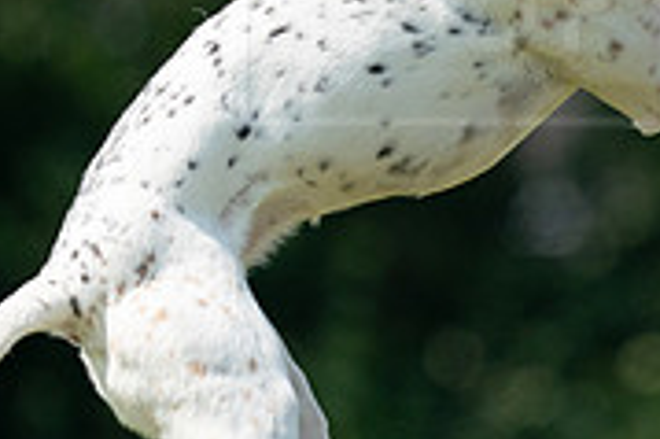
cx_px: 590
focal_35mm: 1607
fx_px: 29434
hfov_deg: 1.3
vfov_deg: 0.9
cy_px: 68
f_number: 6.3
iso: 1250
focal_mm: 496
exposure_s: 1/4000
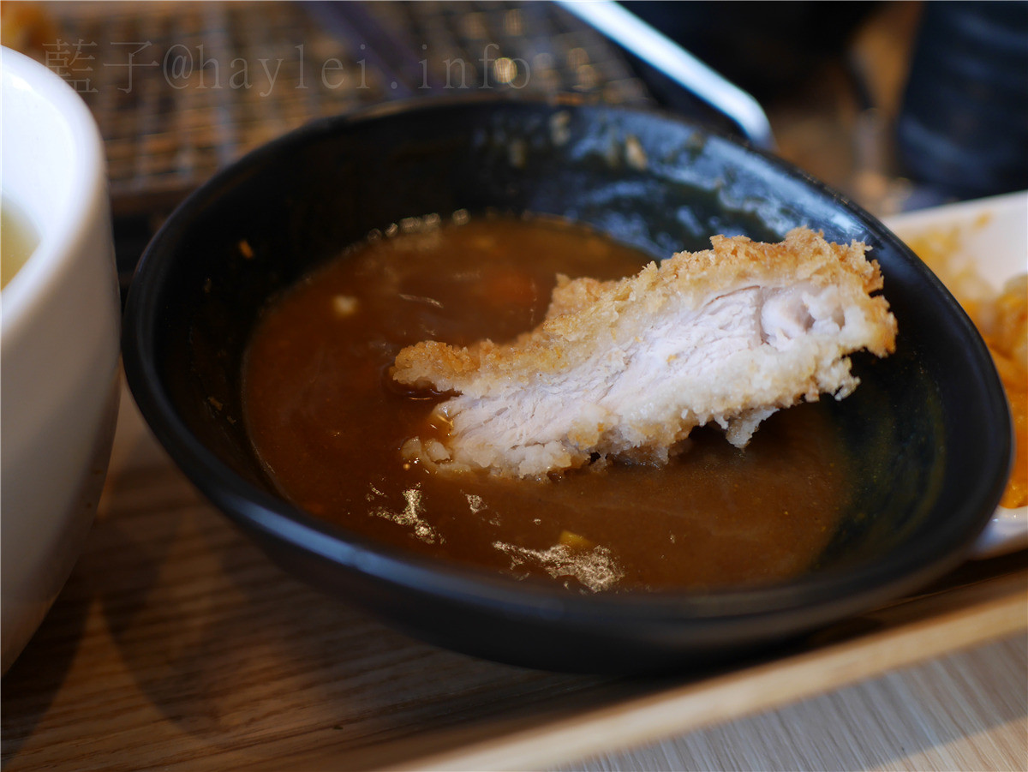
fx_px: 891
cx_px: 514
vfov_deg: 46.8
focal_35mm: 30
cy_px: 386
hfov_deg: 59.9
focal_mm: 15
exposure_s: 1/100
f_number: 1.8
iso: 200
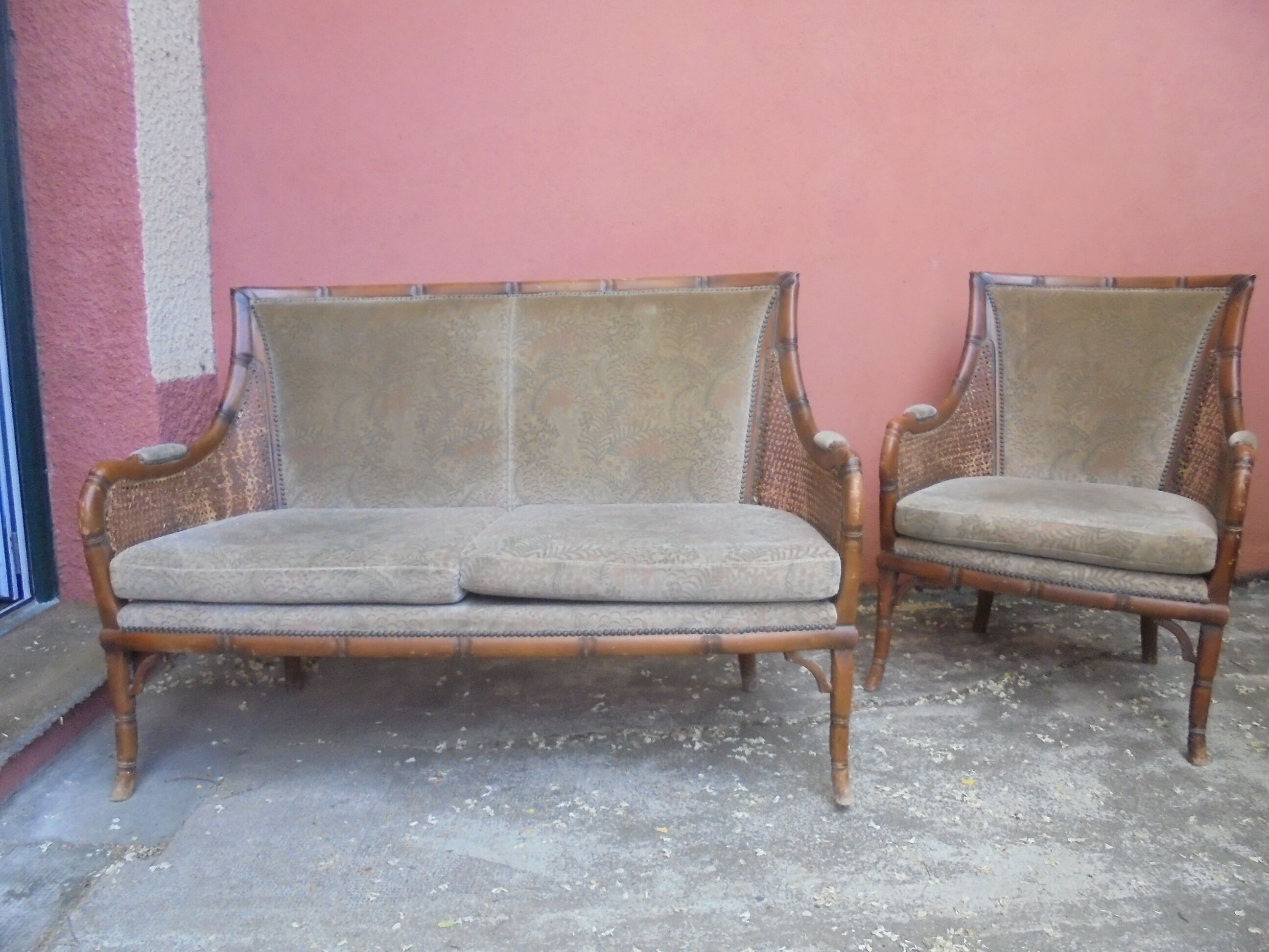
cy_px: 476
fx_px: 953
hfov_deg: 67.3
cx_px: 634
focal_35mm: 26
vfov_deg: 53.1
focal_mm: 4.6
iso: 400
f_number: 3.5
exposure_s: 1/250
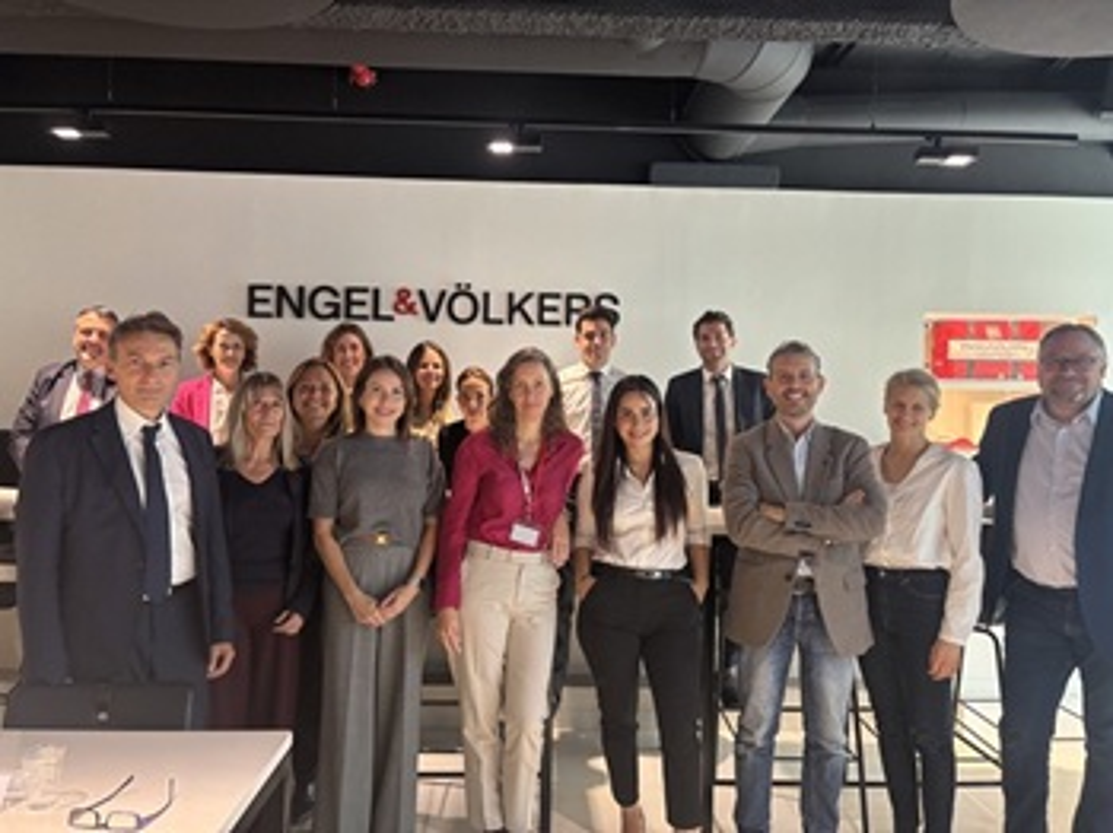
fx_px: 835
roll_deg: -1.2
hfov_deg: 67.3
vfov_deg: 53.0
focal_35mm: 26
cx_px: 556
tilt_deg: +0.1
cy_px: 416
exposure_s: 1/50
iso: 320
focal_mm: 5.96
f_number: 1.6
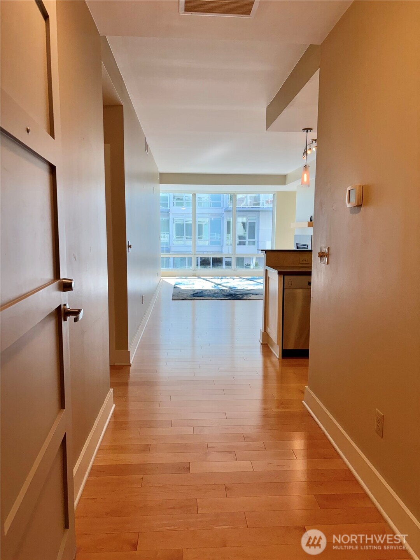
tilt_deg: -6.7
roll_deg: -1.0
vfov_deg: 67.3
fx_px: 421
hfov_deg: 53.1
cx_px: 210
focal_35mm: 26
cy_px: 280
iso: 64
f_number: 1.6
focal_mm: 5.96
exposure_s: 1/435
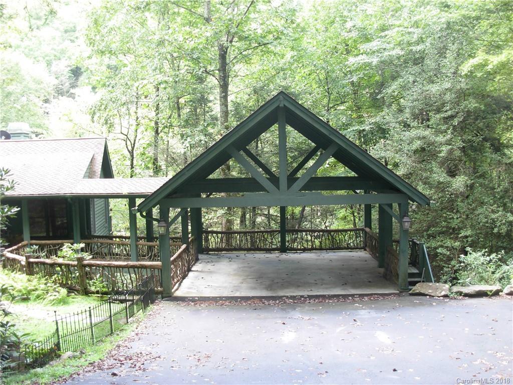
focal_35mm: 38
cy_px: 192
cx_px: 256
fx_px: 563
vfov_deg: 37.7
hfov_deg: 49.0
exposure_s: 1/20.1
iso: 79
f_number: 2.9
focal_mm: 6.3
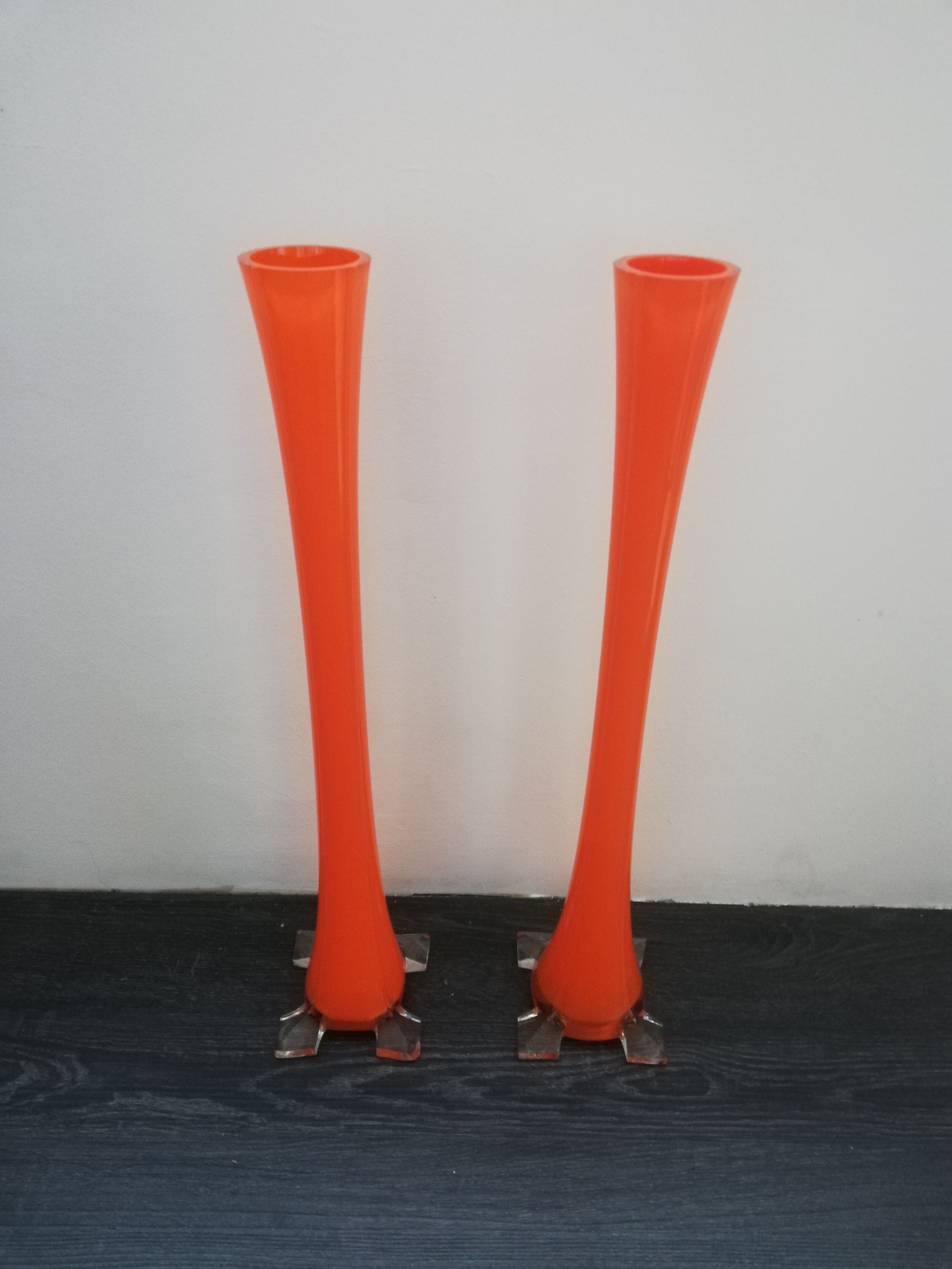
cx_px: 476
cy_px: 634
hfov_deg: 53.1
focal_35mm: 26
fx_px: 953
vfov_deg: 67.3
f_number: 2.2
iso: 640
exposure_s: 1/20
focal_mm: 3.81
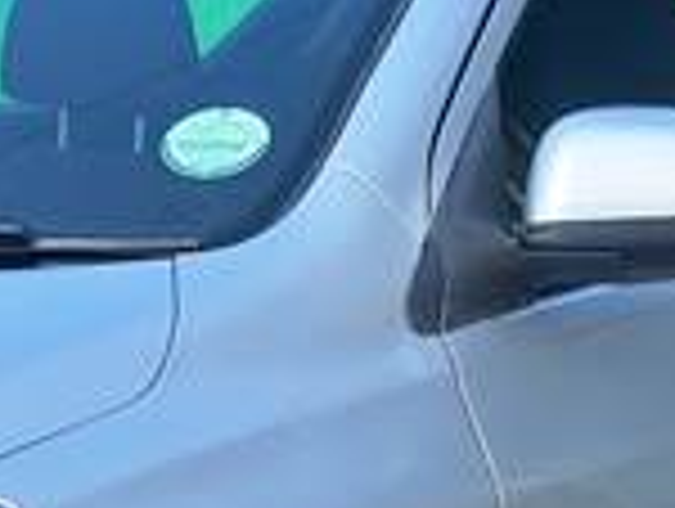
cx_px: -220
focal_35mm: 190
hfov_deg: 10.2
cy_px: 627
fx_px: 3711
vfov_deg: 7.8
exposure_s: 1/467
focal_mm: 5.23
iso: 50
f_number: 1.8
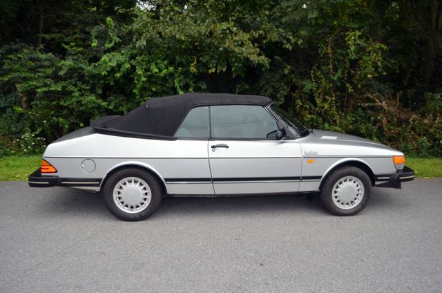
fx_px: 368
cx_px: 221
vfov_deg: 43.4
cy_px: 146
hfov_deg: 62.0
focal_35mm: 30
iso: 100
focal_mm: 20
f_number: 4
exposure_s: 1/200
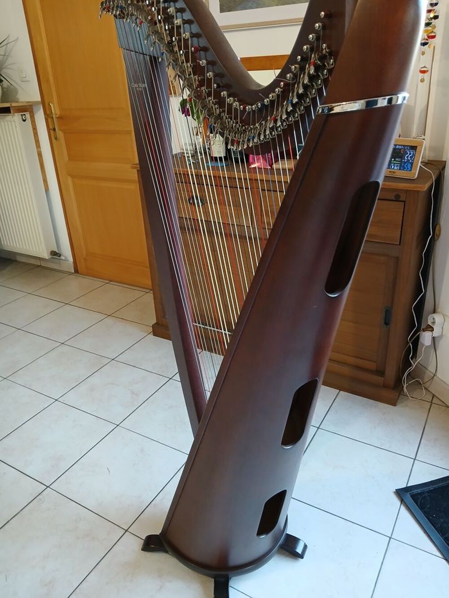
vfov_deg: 67.3
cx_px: 224
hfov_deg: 53.1
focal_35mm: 26
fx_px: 450
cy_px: 299
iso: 250
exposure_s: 1/25
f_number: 1.8
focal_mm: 3.98
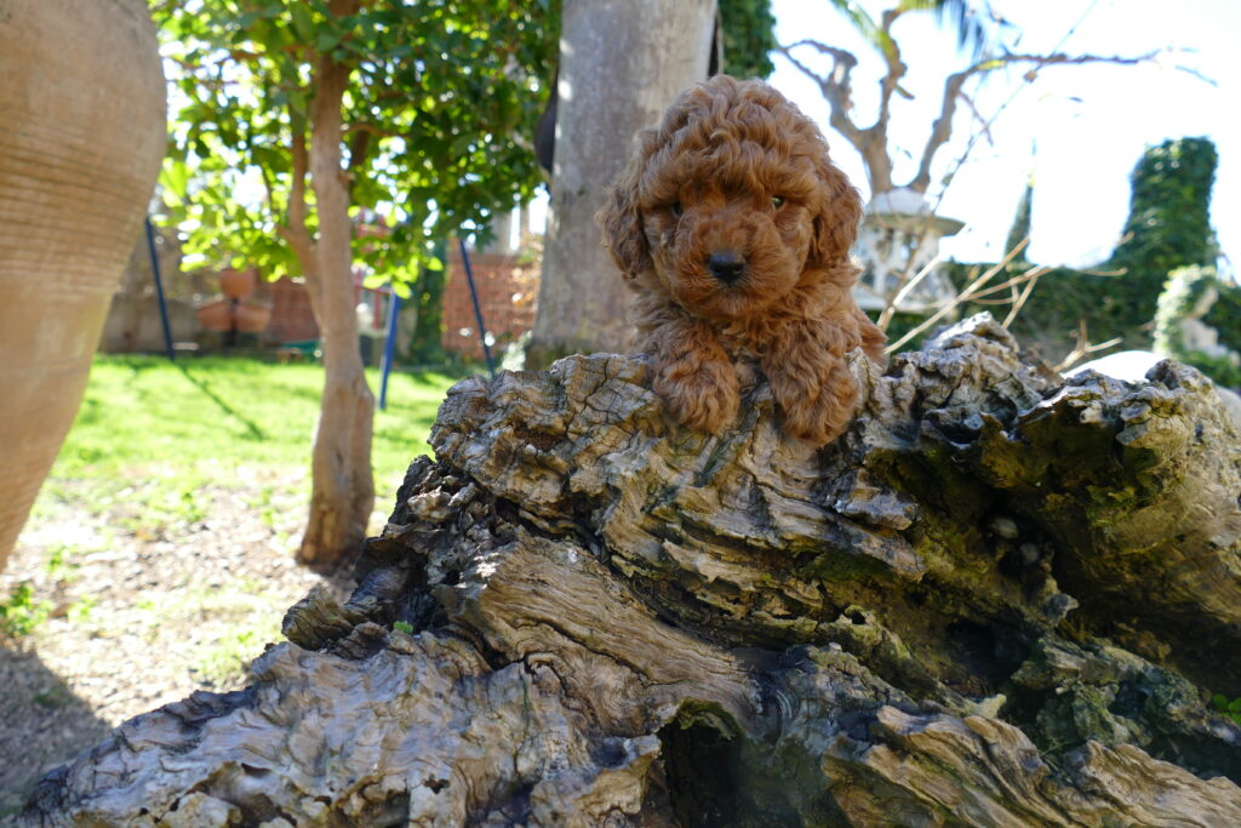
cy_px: 414
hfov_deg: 71.5
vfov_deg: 51.3
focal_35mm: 25
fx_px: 862
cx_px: 620
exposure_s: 1/250
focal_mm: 9.12
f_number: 2.8
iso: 125
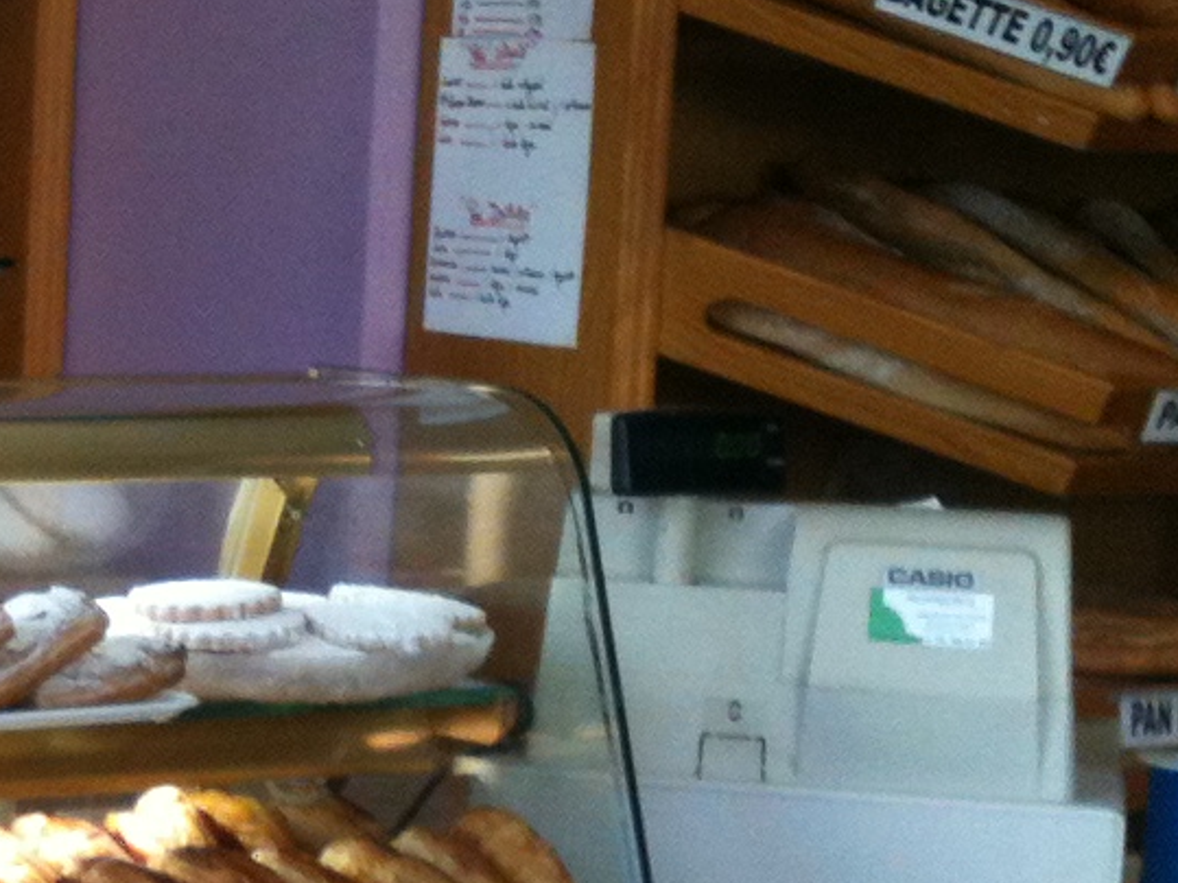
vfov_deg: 11.1
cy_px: 581
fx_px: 4525
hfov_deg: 14.1
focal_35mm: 133
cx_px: -461
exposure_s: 1/50
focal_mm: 3.85
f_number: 2.8
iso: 100
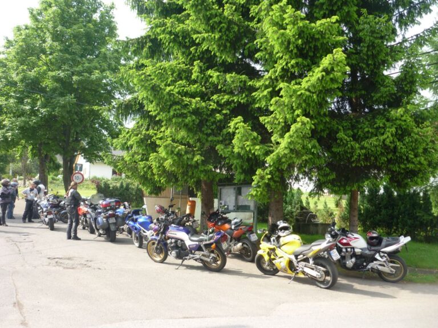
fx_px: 418
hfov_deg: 55.4
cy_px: 164
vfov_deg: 42.9
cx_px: 219
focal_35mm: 33
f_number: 2.8
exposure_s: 1/320
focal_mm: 5.5
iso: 80
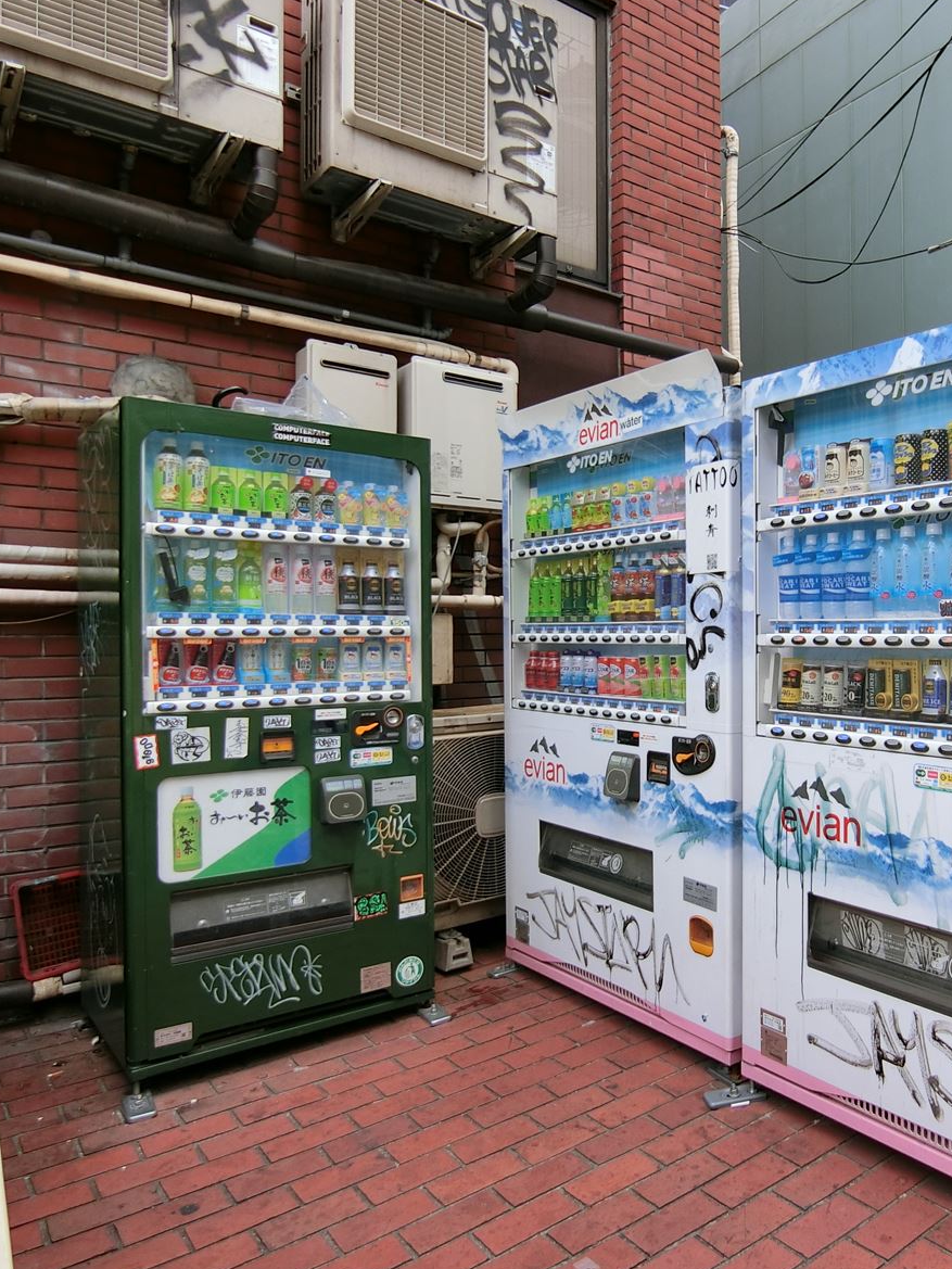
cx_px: 712
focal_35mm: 26
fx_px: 953
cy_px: 642
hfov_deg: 50.9
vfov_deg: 67.3
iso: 80
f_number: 2.7
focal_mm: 4.06
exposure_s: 1/320
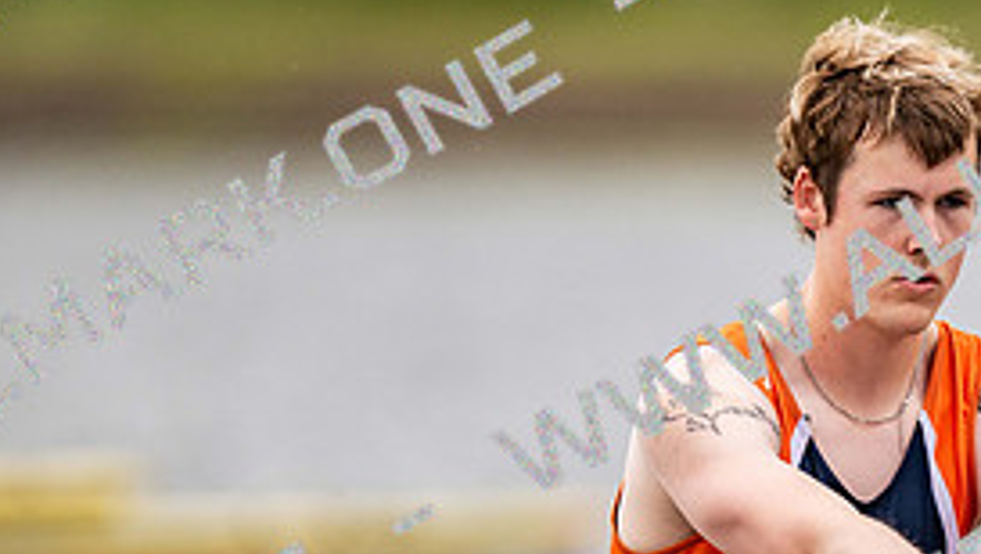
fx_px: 34750
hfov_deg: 1.6
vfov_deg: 0.9
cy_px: 502
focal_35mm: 1335
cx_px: 938
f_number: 4
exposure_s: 1/2500
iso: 320
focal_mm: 600
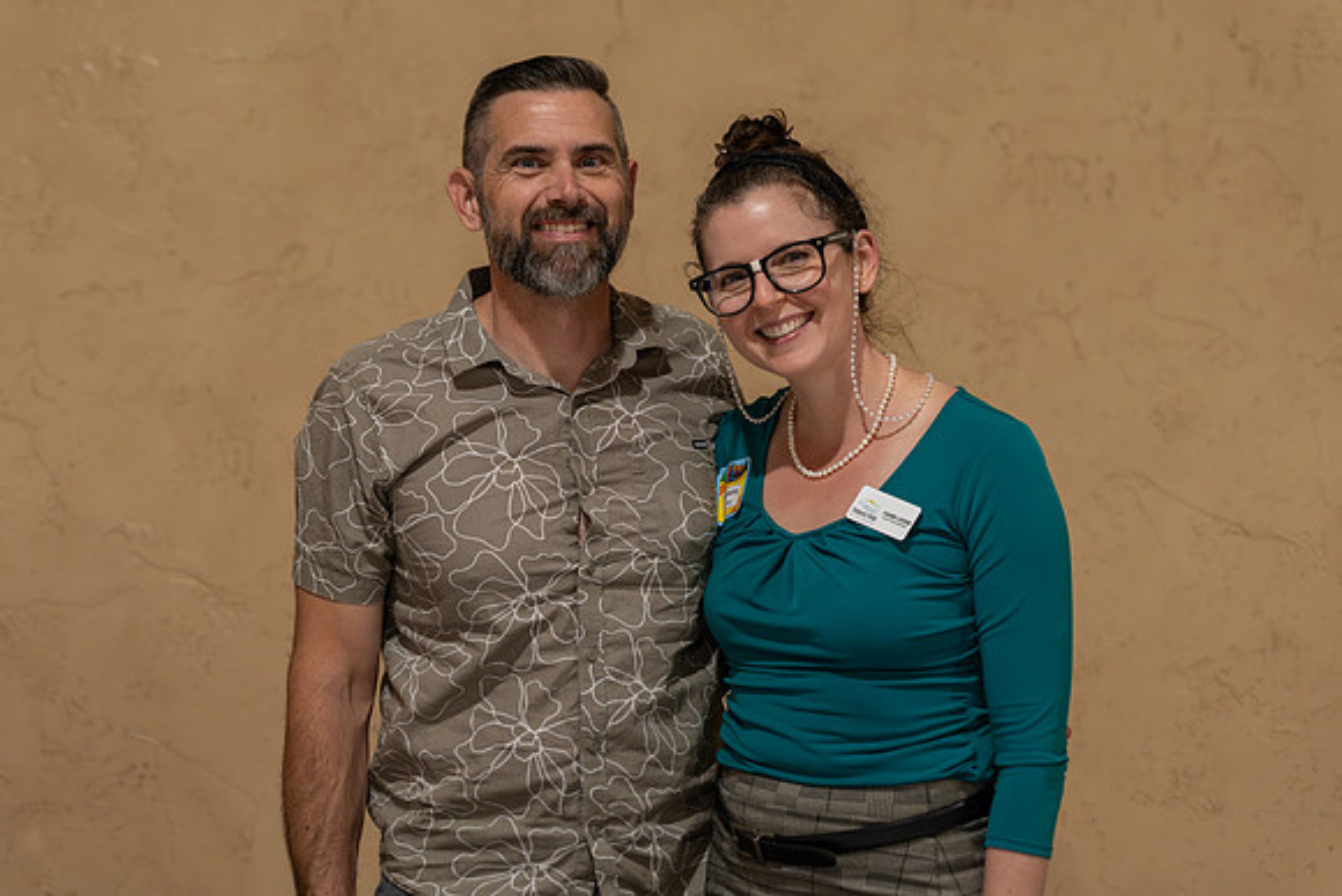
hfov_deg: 21.3
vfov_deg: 14.3
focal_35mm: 96
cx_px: 644
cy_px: 477
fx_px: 3573
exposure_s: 1/400
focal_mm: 90
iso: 2000
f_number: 3.5
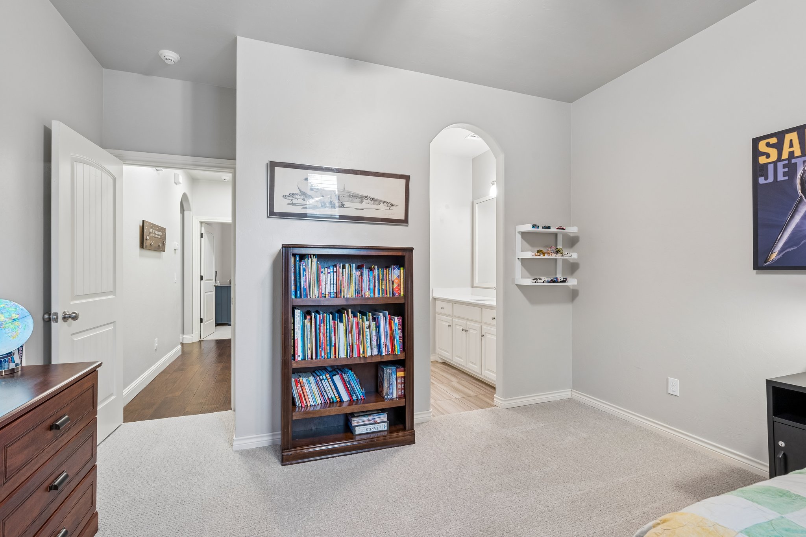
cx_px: 403
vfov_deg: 73.7
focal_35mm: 16
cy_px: 268
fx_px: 358
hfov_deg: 96.7
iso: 200
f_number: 8
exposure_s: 1/3.33
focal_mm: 16
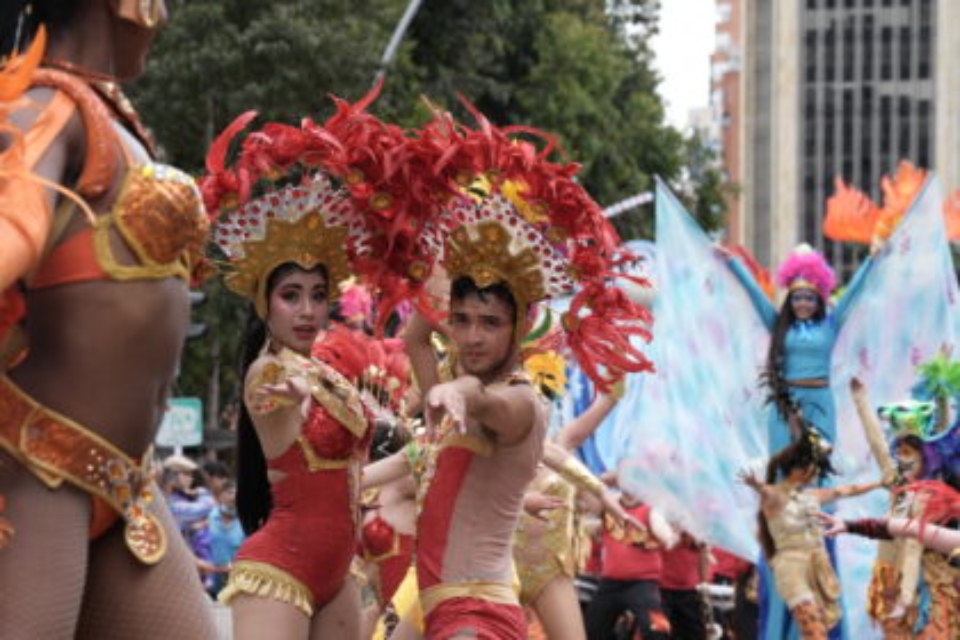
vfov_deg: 7.6
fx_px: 4800
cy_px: 320
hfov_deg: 11.4
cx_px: 480
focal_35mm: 180
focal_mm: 180
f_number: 13
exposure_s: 1/250
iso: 800
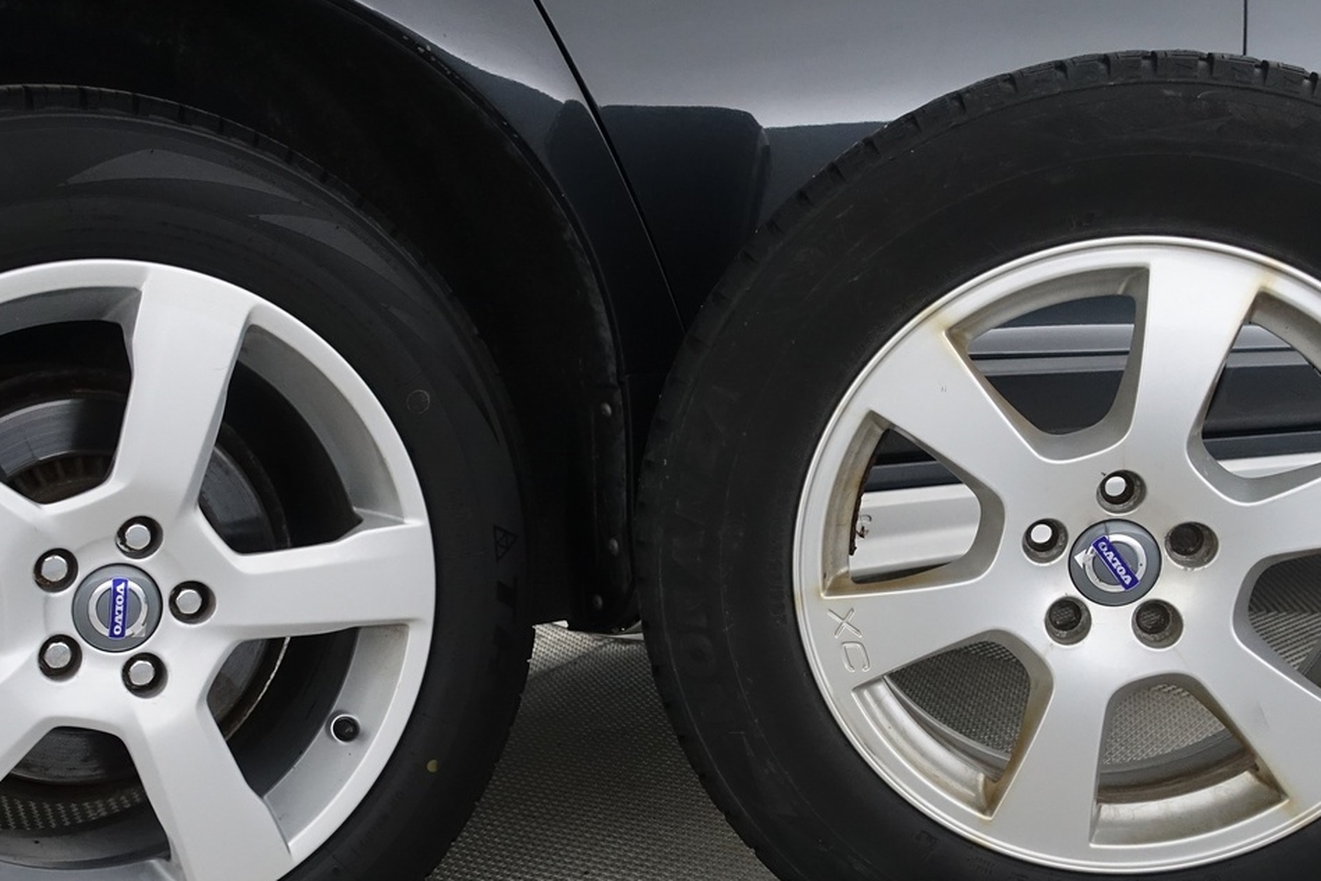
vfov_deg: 32.3
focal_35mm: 41
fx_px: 1504
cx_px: 581
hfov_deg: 47.3
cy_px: 608
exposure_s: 1/80
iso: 1000
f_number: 2.5
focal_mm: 8.8
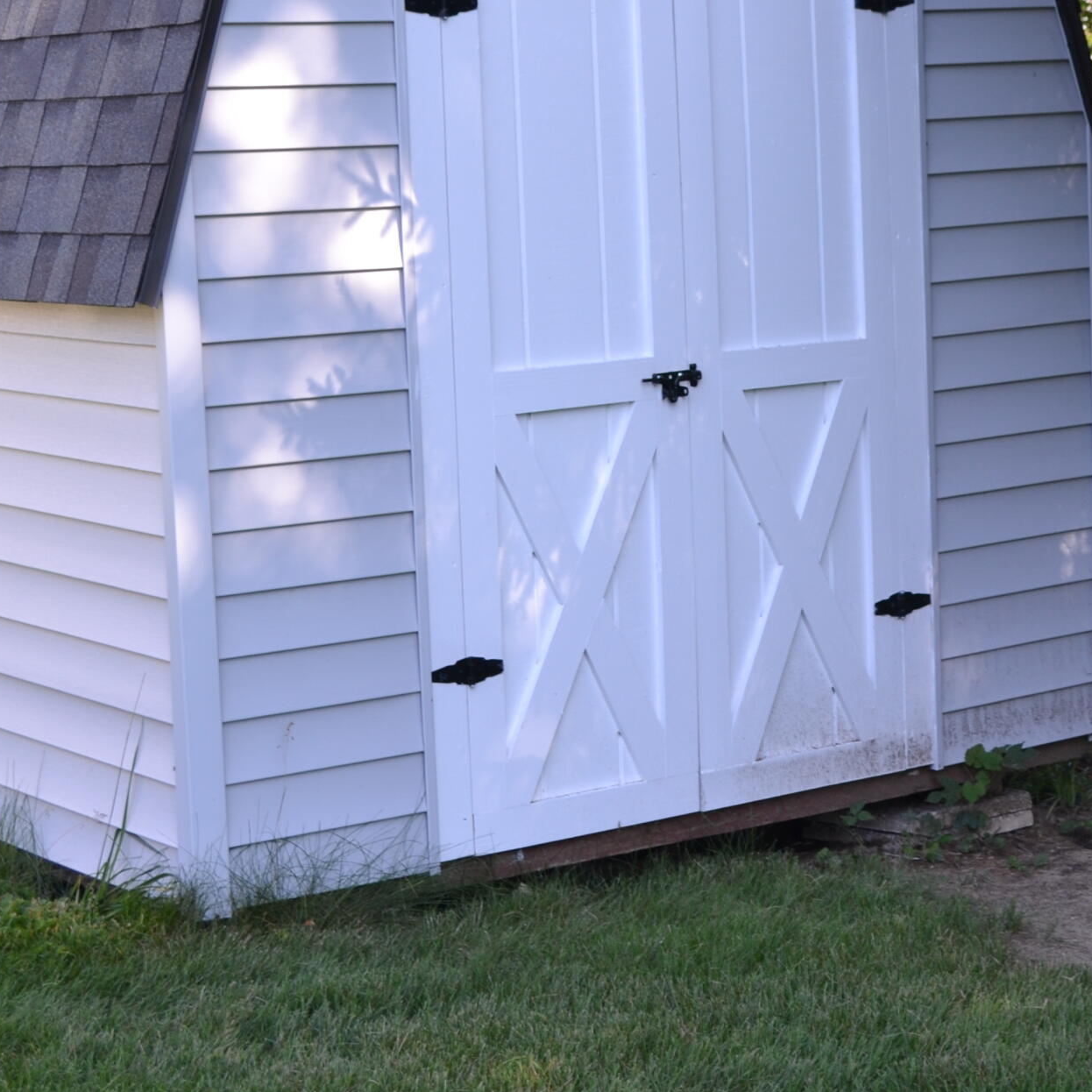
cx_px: 727
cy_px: 252
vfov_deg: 19.3
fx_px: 3177
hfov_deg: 19.4
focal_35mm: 89
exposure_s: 1/125
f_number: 5.6
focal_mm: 29
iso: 140
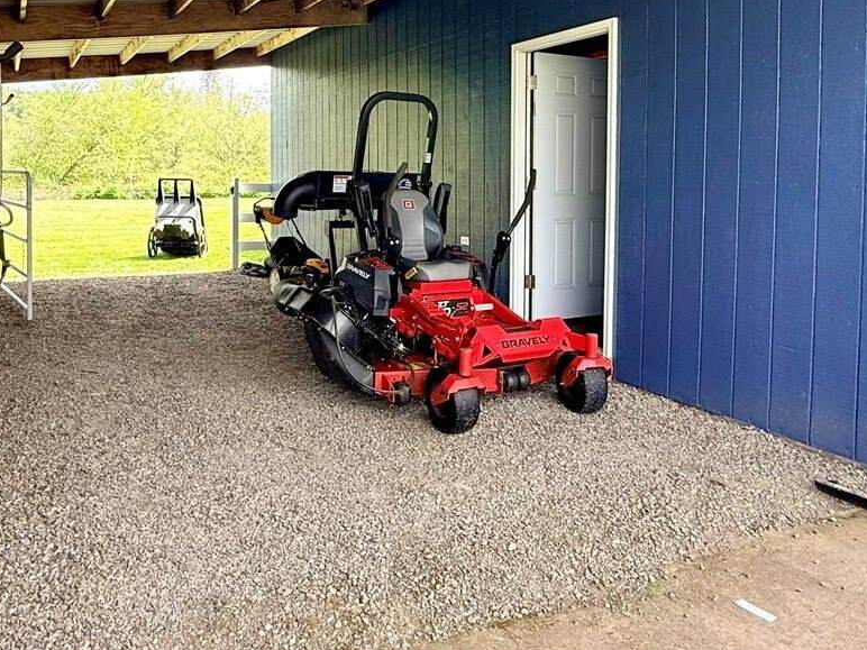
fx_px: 726
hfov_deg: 61.5
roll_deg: -0.4
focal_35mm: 29
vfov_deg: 47.2
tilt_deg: -2.4
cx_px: 387
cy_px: 203
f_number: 2.2
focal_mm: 2.22
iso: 64
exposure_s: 1/220
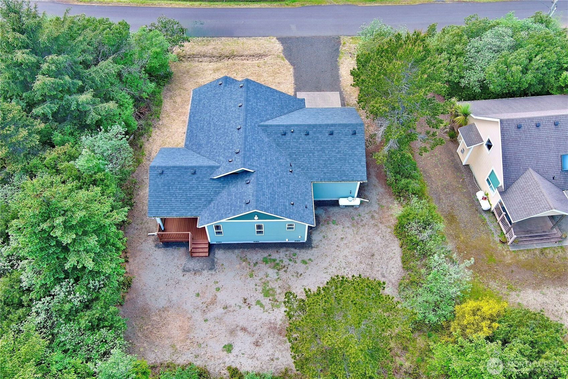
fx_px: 457
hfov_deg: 63.7
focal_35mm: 29
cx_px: 284
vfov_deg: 45.0
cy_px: 190
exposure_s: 1/191
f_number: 2.8
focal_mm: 10.57
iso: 100
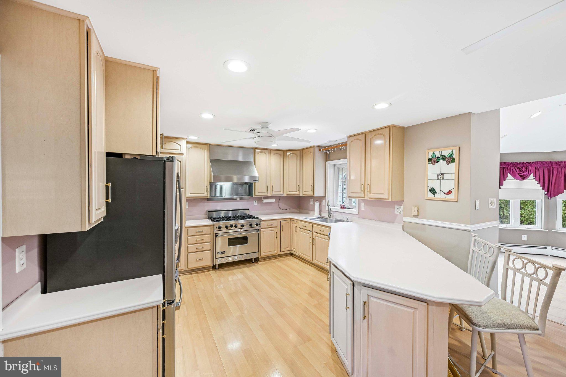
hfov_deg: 104.3
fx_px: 220
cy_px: 188
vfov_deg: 81.2
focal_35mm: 14
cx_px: 283
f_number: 8
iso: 400
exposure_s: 1/6
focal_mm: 14
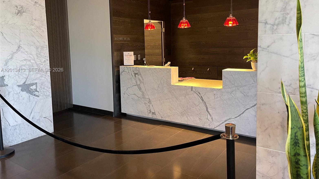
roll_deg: +1.1
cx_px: 163
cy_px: 70
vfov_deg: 40.0
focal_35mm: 29
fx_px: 245
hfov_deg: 66.1
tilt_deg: -5.0
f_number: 1.6
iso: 320
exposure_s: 1/60
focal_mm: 5.1
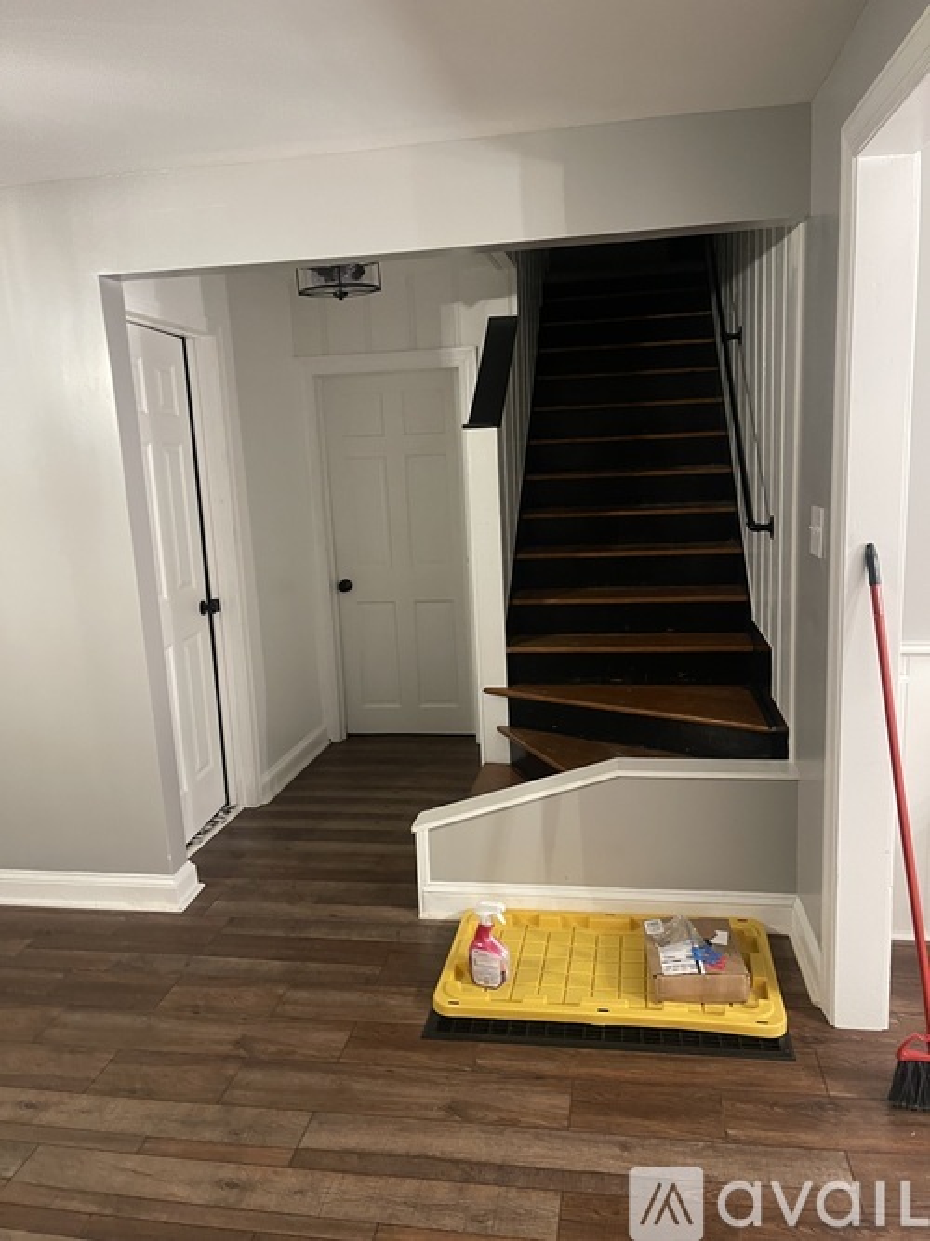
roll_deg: +2.5
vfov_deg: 67.3
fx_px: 932
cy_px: 620
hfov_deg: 53.0
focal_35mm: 26
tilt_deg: -9.6
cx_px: 465
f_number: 1.6
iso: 500
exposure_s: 1/40
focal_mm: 5.1
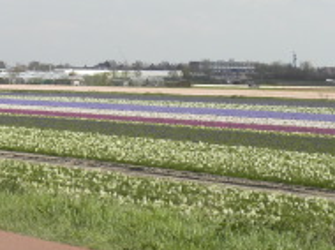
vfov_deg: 5.8
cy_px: 16
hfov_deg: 7.7
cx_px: -99
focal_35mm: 253
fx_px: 2445
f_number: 6.3
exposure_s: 1/224
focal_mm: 13.4
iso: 64
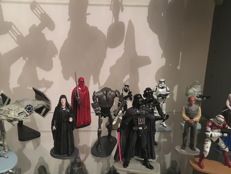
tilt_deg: -13.8
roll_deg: -0.9
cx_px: 96
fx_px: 247
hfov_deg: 49.9
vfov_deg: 38.6
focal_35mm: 37
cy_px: 79
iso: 400
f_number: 2.2
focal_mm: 4.15
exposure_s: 1/17
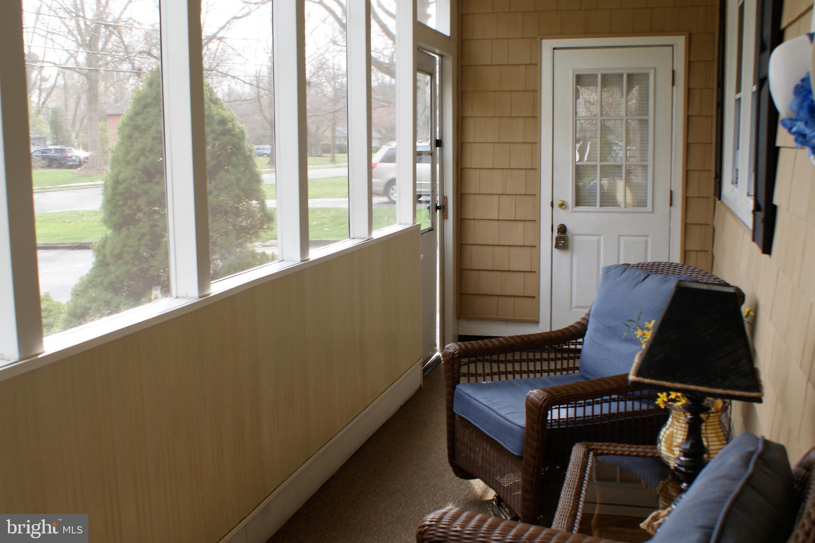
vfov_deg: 35.0
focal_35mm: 38
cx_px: 408
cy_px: 272
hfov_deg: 50.7
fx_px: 860
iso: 100
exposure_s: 1/50
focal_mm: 18
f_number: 5.6
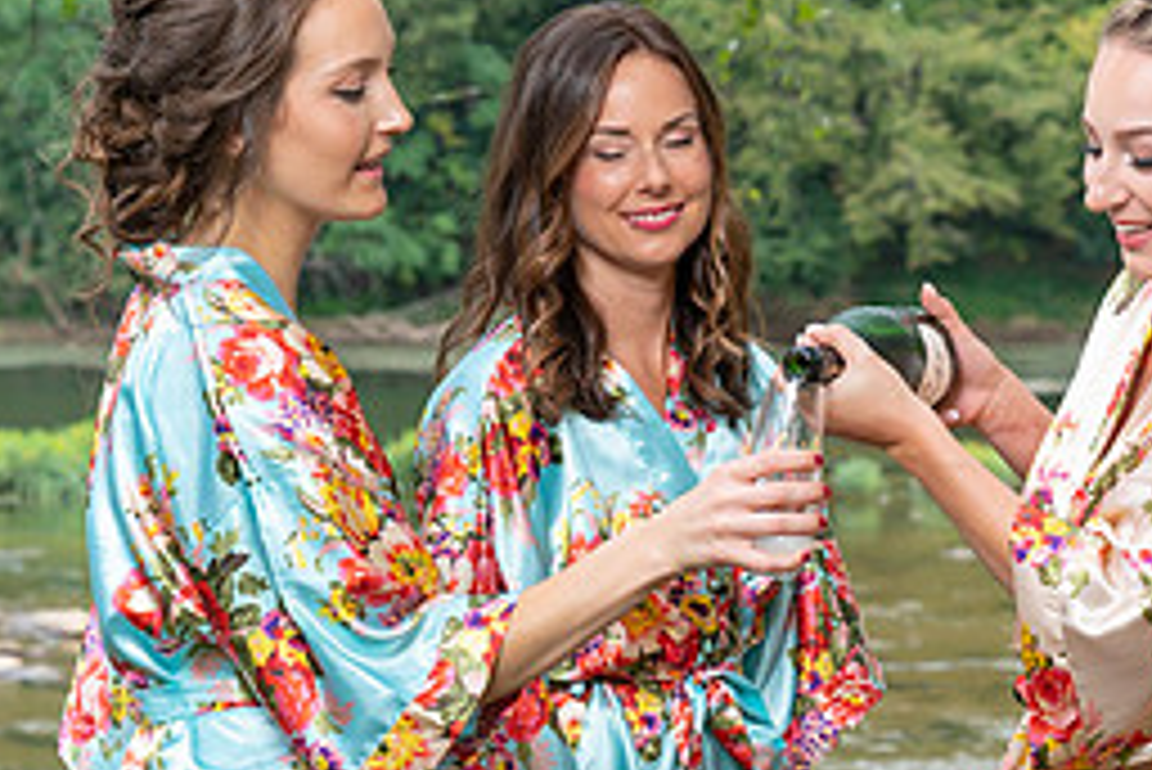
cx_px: 1219
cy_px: 424
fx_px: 4546
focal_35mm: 142
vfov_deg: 9.7
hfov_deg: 14.2
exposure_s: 1/200
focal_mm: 61
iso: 320
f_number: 5.6
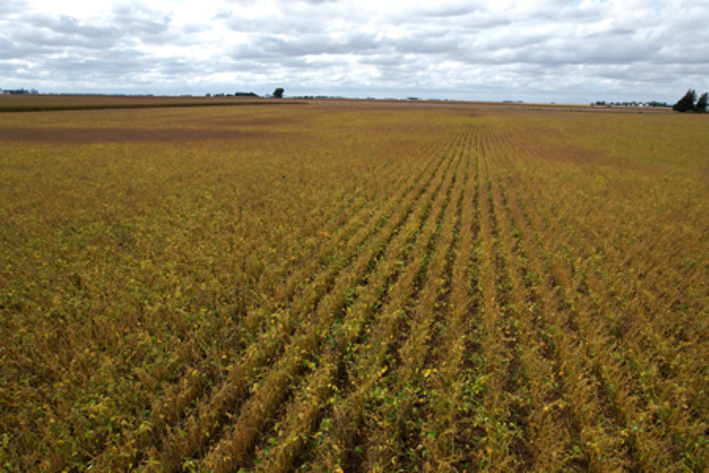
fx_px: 433
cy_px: 236
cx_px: 354
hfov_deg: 78.6
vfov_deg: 57.2
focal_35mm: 22
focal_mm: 8.38
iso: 100
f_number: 2.8
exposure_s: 1/1500
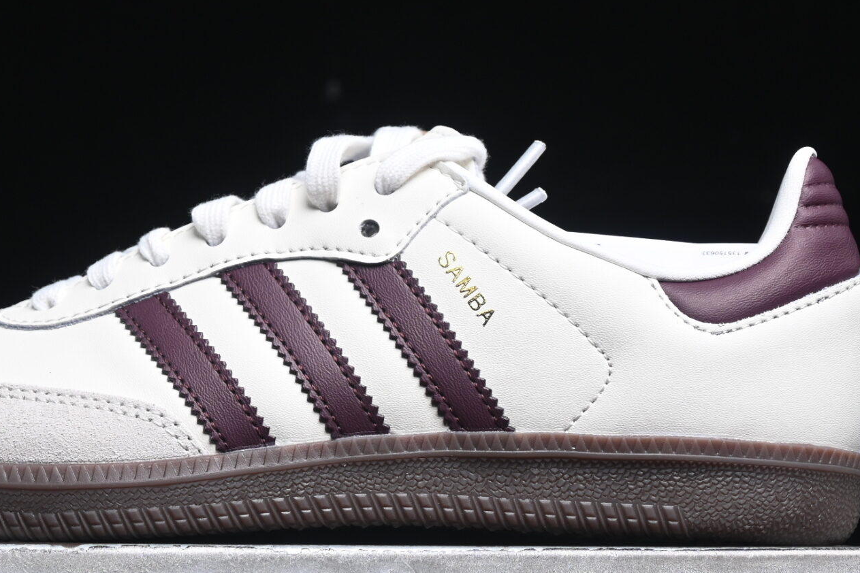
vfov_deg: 9.0
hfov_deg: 13.5
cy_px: 181
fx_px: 3631
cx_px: 329
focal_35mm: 152
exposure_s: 1/60
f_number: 6.3
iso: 160
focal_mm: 50
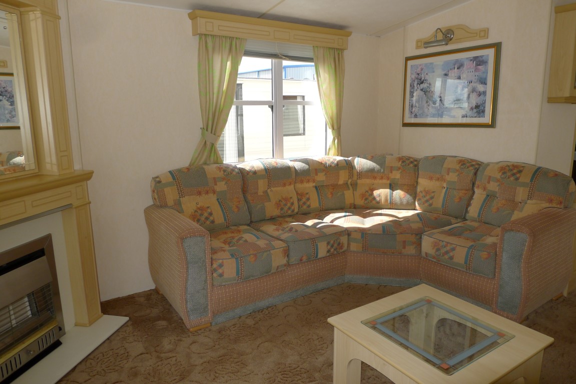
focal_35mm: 24
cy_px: 192
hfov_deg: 73.7
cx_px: 288
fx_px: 384
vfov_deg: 53.2
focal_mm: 5.1
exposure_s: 1/400
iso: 100
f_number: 2.8
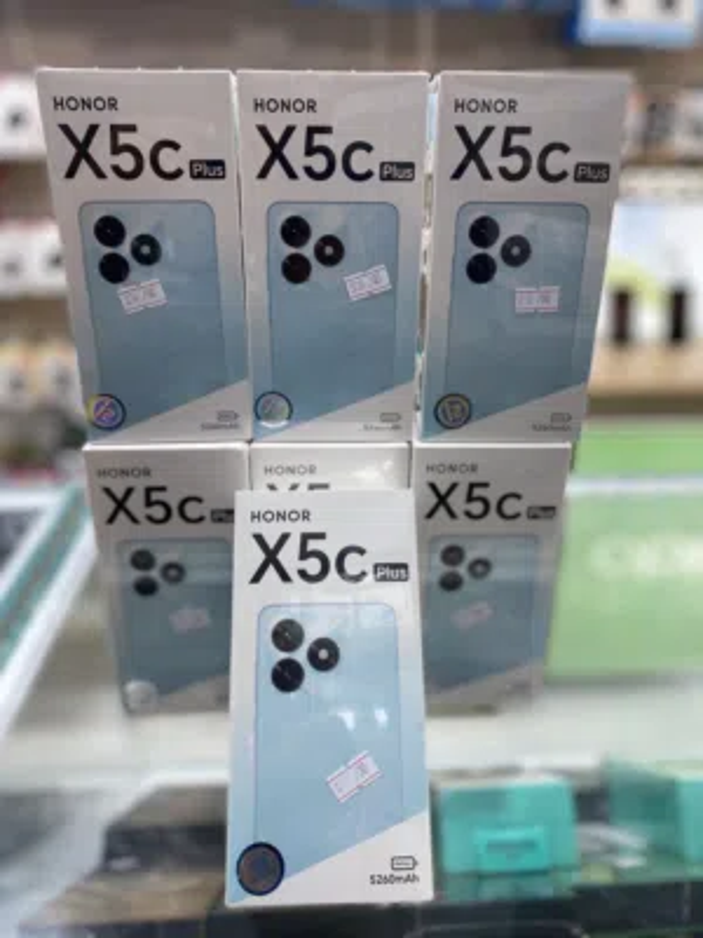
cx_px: 352
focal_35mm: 26
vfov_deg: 67.3
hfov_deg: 53.1
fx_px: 704
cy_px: 469
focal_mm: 4.25
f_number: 1.8
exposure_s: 1/350
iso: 32
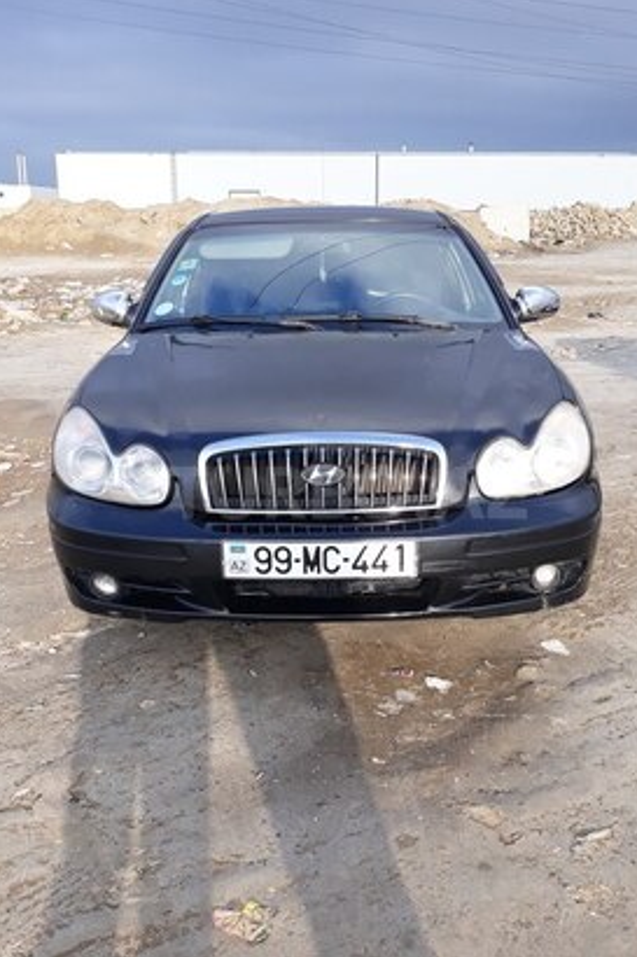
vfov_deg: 55.8
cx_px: 348
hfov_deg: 38.8
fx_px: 903
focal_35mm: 34
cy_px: 493
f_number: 1.7
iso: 40
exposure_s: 1/509
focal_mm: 3.71
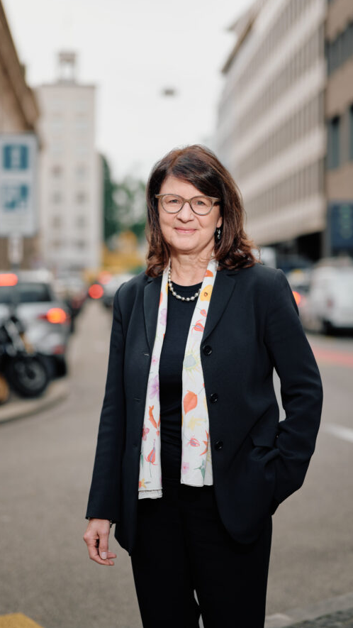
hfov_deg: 18.5
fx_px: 1081
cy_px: 309
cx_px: 189
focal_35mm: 65
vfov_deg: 32.4
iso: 250
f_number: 1.7
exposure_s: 1/160
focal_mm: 55
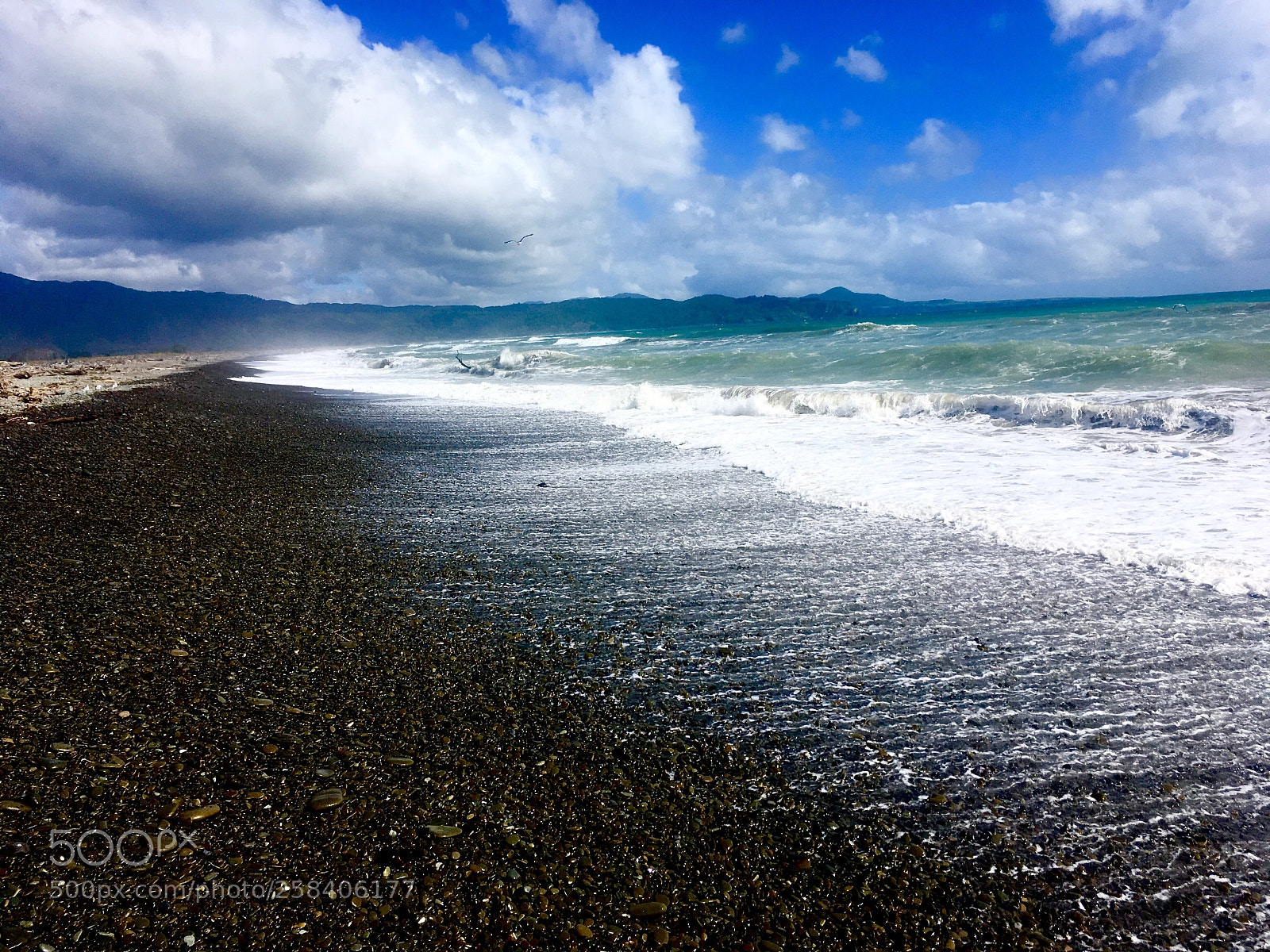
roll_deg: +3.3
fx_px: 1064
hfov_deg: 61.7
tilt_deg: -8.5
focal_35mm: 29
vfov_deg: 48.2
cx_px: 635
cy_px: 476
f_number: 2.2
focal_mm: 4.15
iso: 25
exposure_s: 1/3077
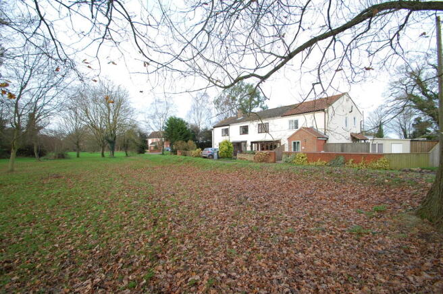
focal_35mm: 15
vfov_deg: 77.2
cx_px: 222
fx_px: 184
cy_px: 147
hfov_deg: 100.4
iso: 200
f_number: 5.6
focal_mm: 10
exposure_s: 1/125
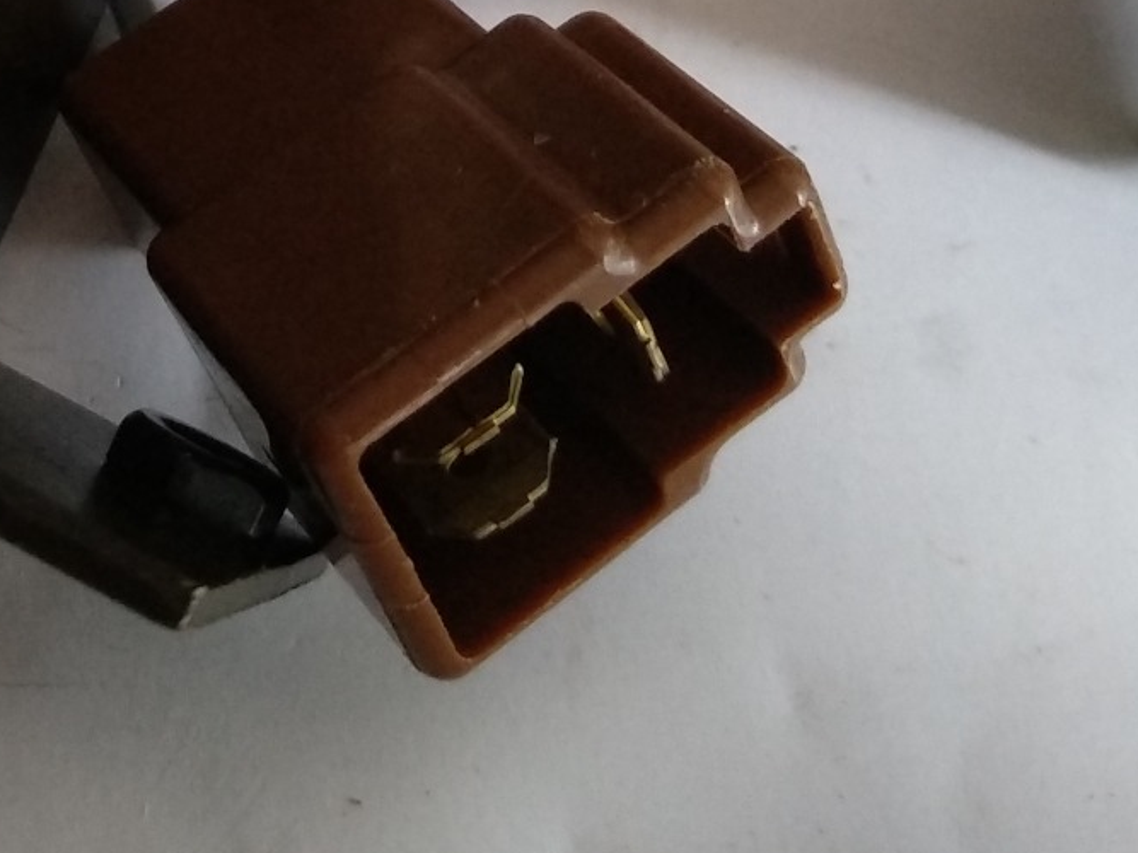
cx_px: 70
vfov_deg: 20.0
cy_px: -326
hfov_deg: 28.1
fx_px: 2169
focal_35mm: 66
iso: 640
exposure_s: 1/33
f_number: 2.2
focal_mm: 3.81
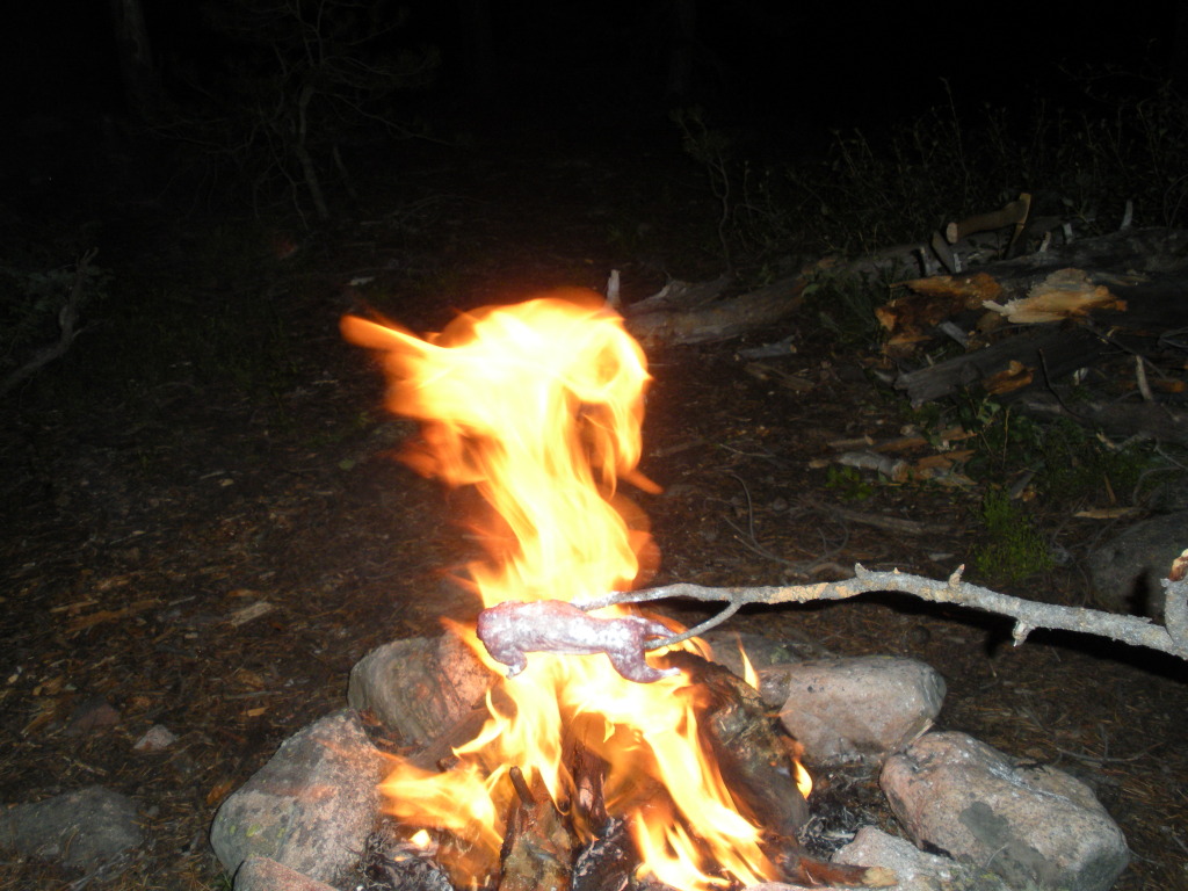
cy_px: 446
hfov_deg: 51.4
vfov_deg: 39.7
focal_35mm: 36
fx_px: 1235
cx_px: 594
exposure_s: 1/31
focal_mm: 6.3
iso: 158
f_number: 3.5
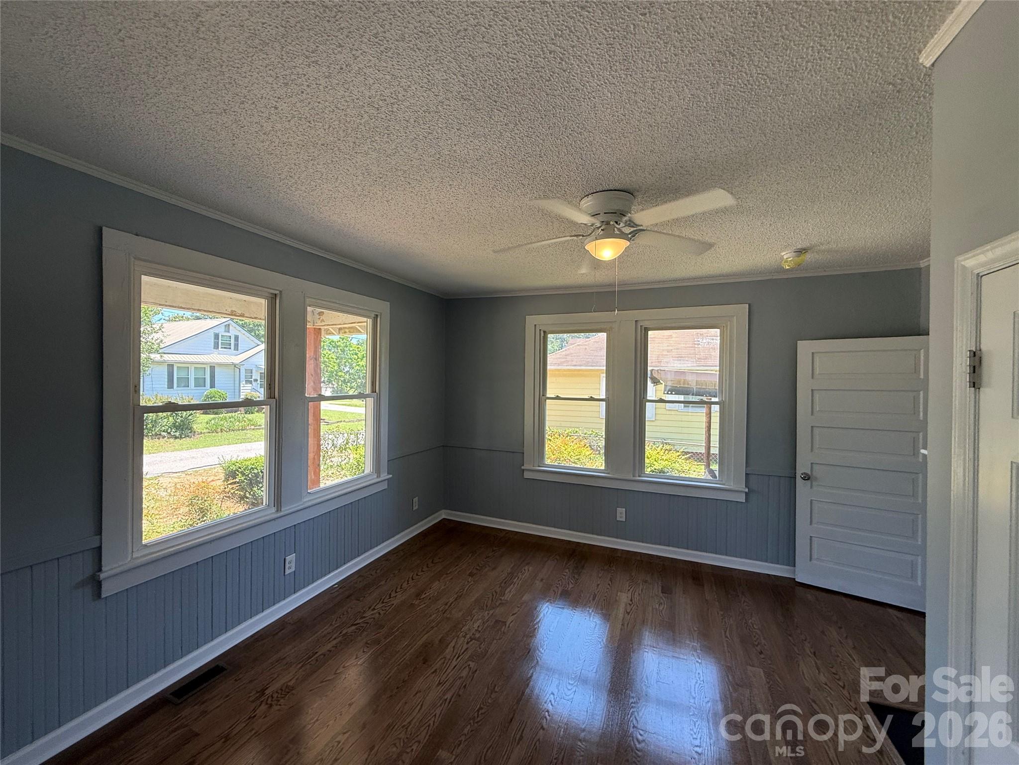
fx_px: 412
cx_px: 510
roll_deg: -1.7
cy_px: 382
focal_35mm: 14
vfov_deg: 85.7
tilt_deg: -2.4
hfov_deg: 102.1
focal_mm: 2.22
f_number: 2.2
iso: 64
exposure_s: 1/134
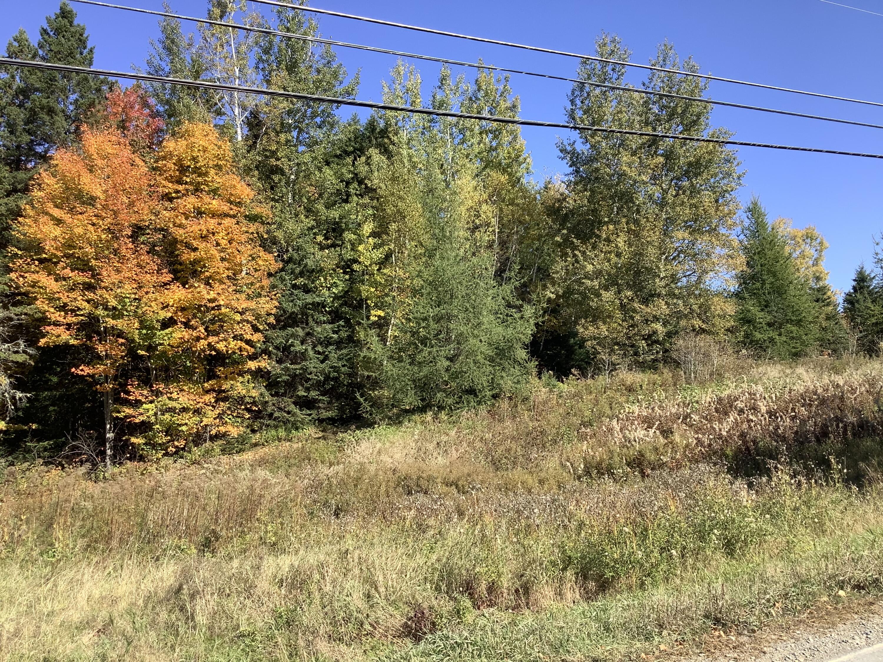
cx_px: 442
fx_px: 791
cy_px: 331
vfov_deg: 45.4
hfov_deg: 58.4
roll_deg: +1.5
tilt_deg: +4.9
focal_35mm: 31
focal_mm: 3.3
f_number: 2.4
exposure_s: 1/657
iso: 25
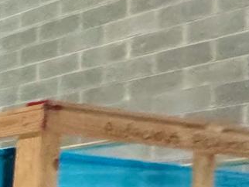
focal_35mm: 89
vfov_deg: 15.7
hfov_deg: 11.0
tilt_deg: +0.1
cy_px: 248
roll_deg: -0.4
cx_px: -525
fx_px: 641
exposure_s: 1/62
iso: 320
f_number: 2.2
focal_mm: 2.22
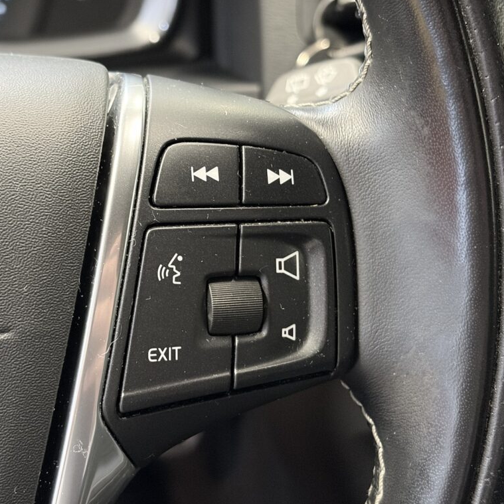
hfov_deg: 27.7
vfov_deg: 27.7
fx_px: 1021
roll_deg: -0.7
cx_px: 210
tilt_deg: -33.8
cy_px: 252
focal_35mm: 62
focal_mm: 5.96
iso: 400
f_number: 1.6
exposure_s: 1/25
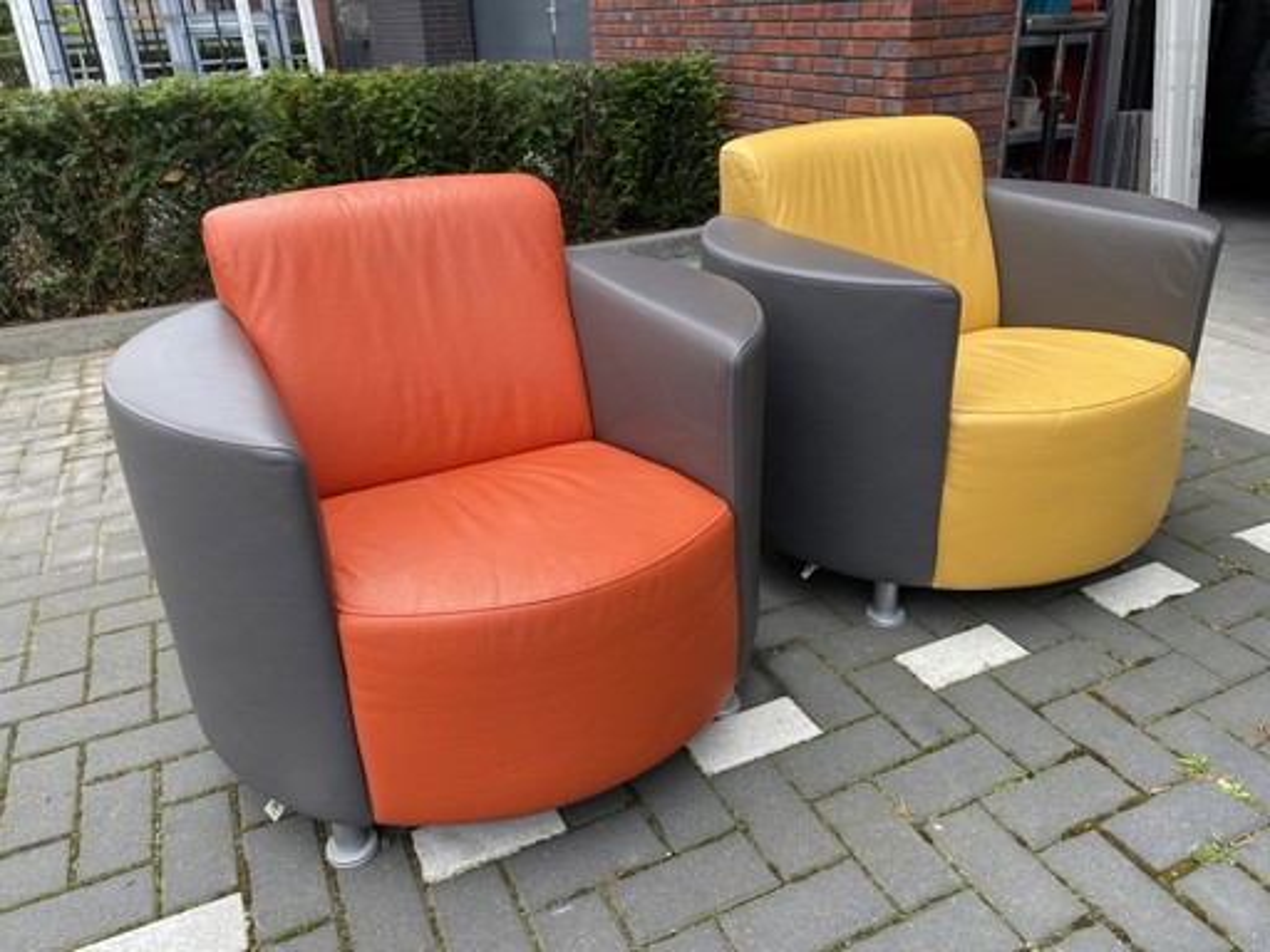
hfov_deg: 67.3
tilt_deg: -26.1
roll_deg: +2.0
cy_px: 476
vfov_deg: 53.1
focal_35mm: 26
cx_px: 635
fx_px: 954
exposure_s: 1/421
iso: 32
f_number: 1.8
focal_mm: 4.25
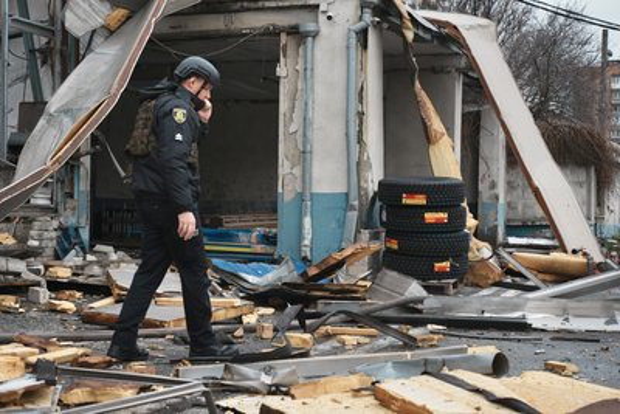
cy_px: 207
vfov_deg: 23.0
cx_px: 310
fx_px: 1016
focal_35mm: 59
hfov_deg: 33.9
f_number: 5.6
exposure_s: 1/250
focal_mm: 59
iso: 200
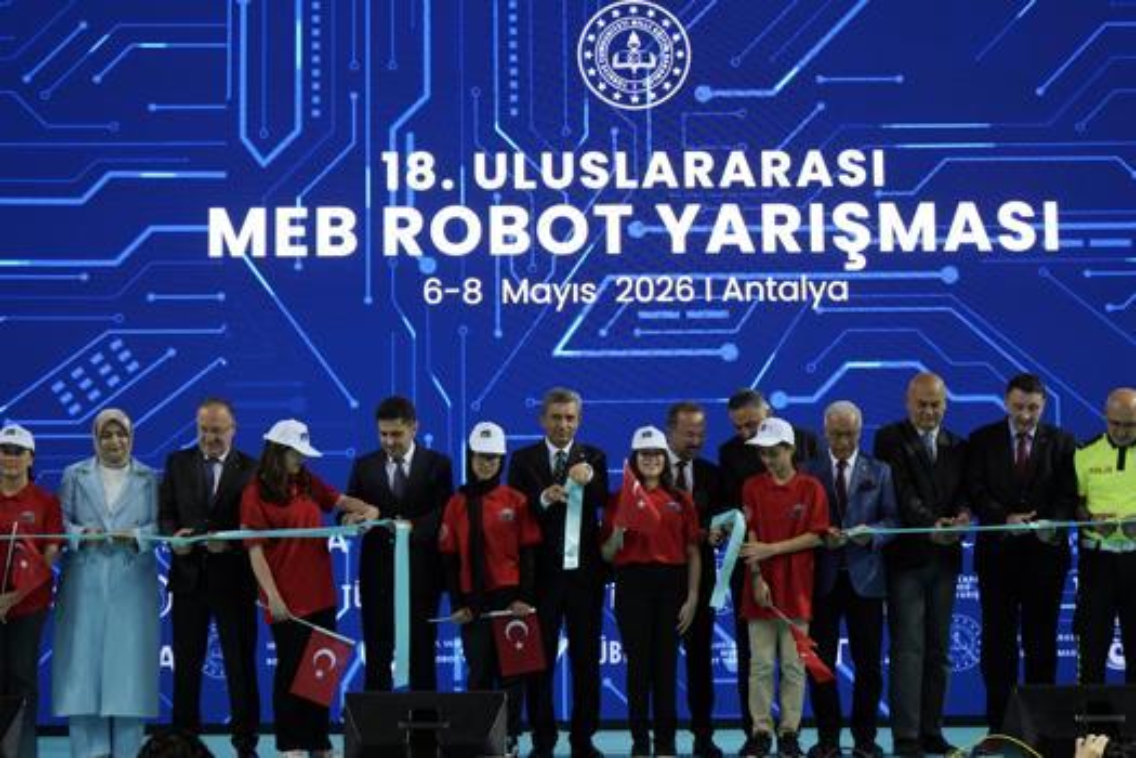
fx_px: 2209
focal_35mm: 70
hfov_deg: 28.8
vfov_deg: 19.5
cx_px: 568
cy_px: 379
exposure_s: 1/80
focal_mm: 70
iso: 2000
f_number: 5.6
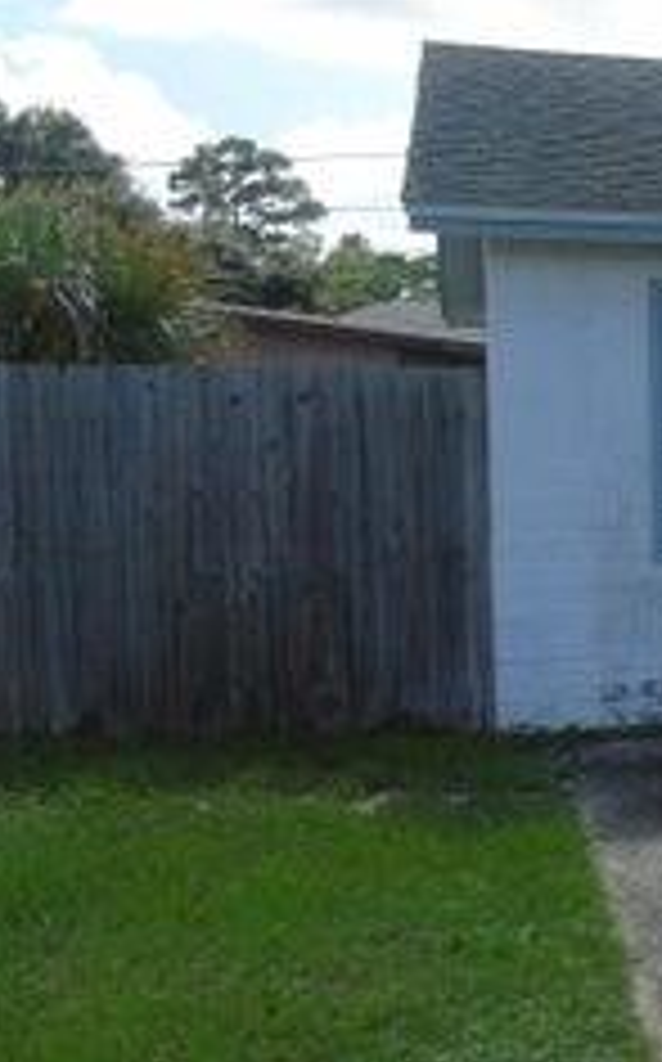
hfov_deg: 14.3
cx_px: 1414
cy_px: 562
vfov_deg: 28.6
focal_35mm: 72
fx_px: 2083
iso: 80
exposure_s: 1/800
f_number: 3.4
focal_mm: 4.4
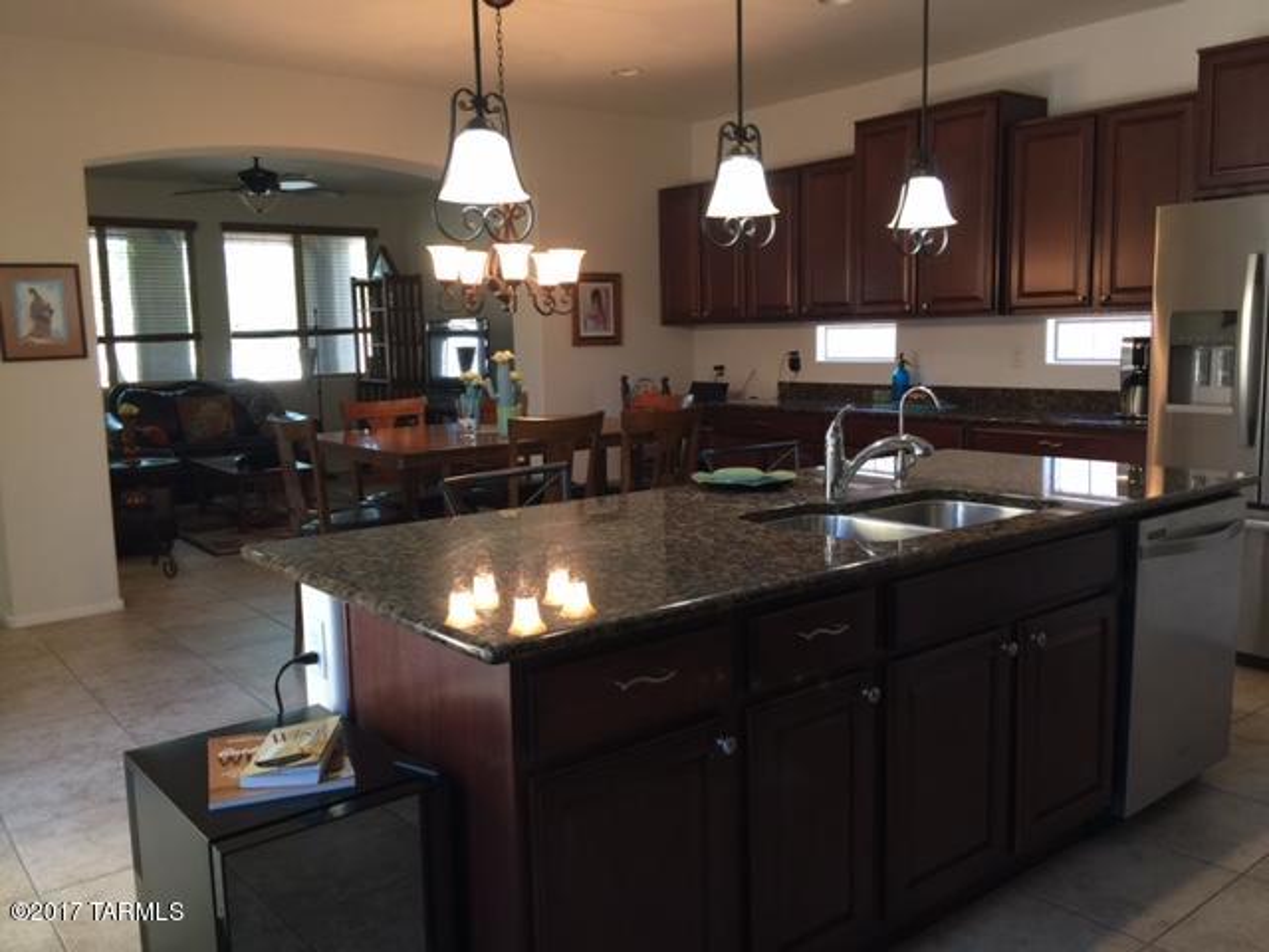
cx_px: 634
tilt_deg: -7.6
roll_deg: +0.0
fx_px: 1063
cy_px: 476
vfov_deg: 48.2
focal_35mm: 29
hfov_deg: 61.7
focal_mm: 4.15
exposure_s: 1/15
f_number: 2.2
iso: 40
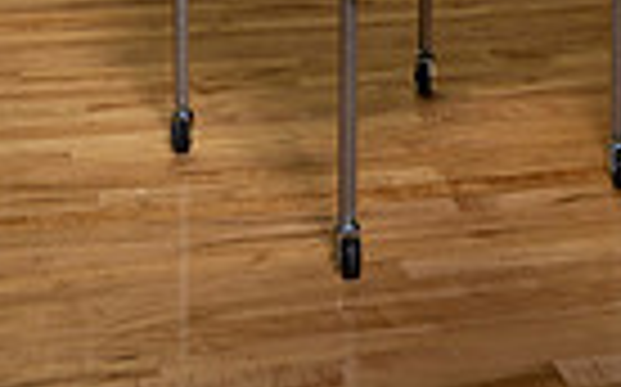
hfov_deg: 25.8
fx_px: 1353
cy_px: -504
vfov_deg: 12.9
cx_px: 342
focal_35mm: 80
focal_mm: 24
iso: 400
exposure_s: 1/250
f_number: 8
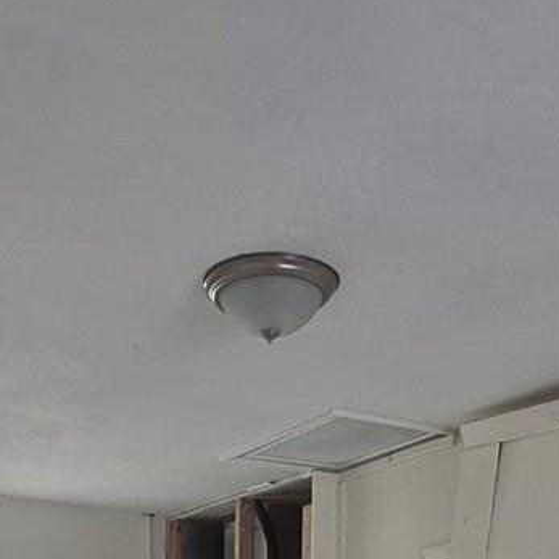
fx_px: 968
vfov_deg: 26.0
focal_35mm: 53
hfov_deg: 32.0
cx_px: 206
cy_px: 778
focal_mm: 1.74
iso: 250
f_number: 2.2
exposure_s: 1/60
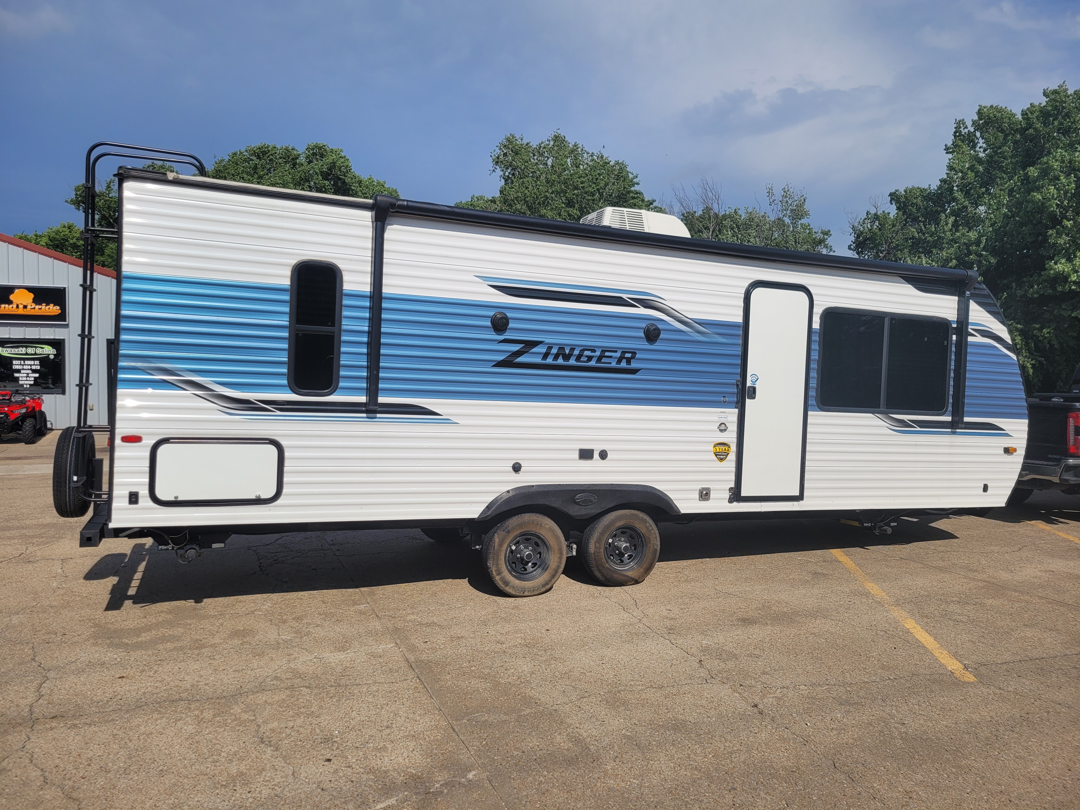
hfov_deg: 67.3
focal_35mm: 26
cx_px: 540
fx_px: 811
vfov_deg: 53.1
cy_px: 405
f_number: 1.8
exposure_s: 1/5475
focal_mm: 5.4
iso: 40
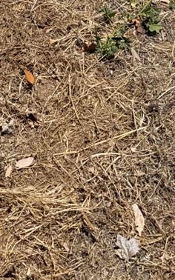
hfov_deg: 12.9
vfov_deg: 16.2
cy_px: -270
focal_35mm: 101
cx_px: 104
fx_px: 771
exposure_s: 1/5714
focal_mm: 6.76
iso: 80
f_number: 1.78
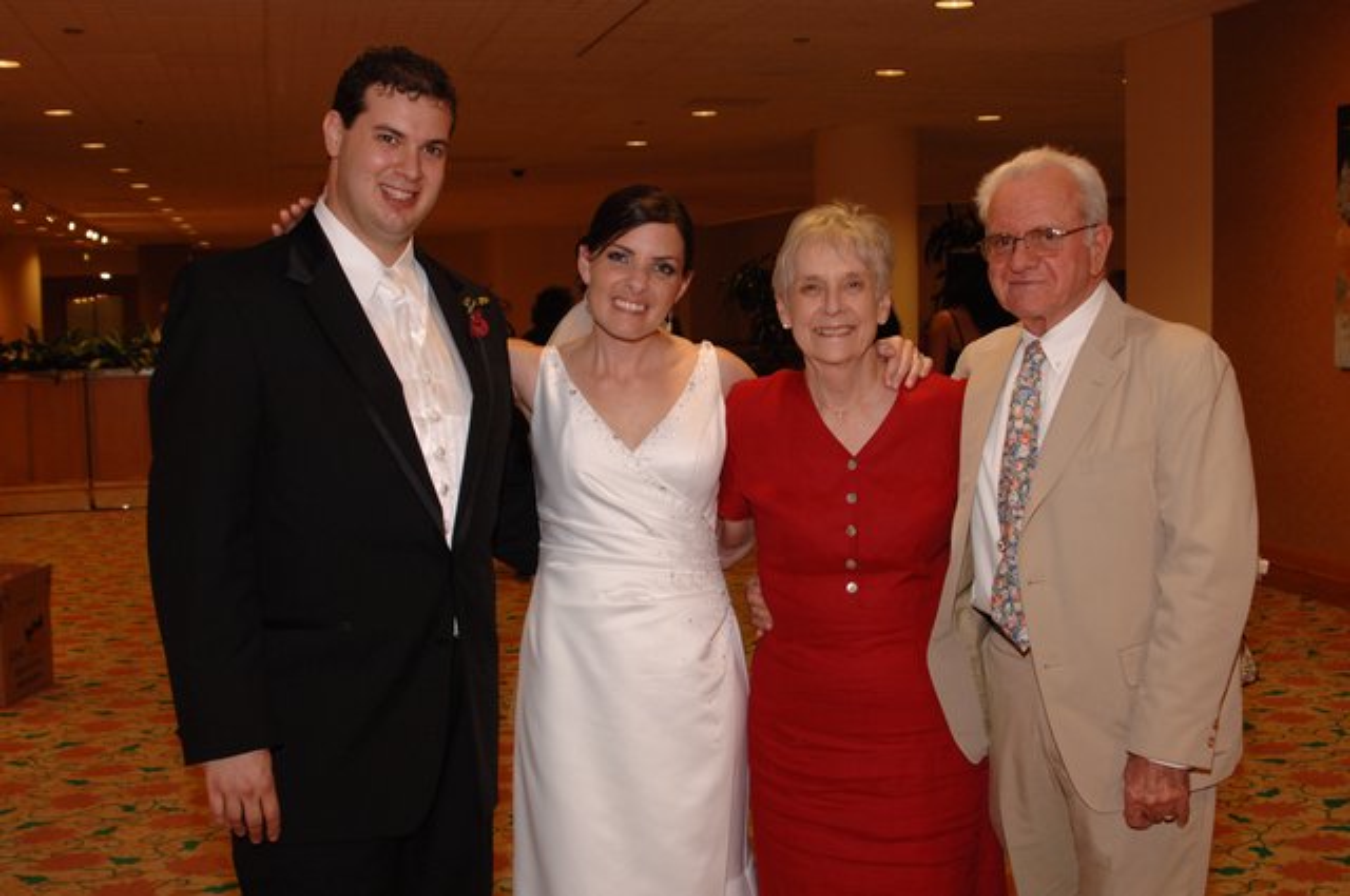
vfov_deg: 31.8
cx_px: 675
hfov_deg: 46.5
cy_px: 448
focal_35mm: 42
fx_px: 1573
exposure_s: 1/25
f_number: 5.6
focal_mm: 28
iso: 400
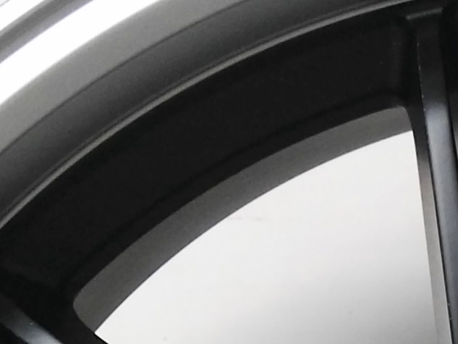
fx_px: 2435
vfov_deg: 7.5
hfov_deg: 10.5
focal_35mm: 184
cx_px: 596
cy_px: 834
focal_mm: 2.96
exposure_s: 1/33
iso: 74
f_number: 2
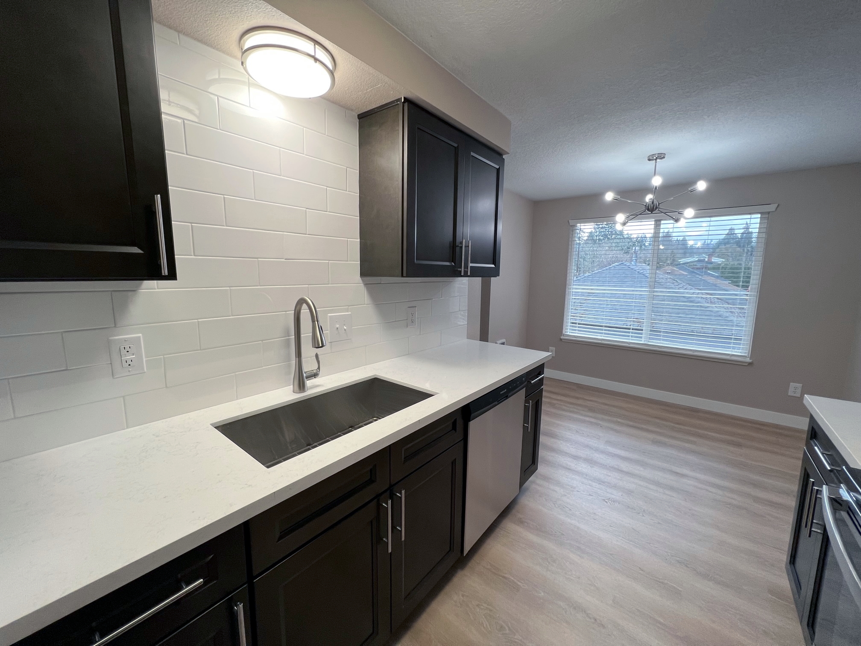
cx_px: 430
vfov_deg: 89.9
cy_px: 323
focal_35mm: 13
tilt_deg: -9.9
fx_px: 323
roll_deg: -0.7
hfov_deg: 106.2
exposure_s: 1/120
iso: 100
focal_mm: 1.57
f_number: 1.8
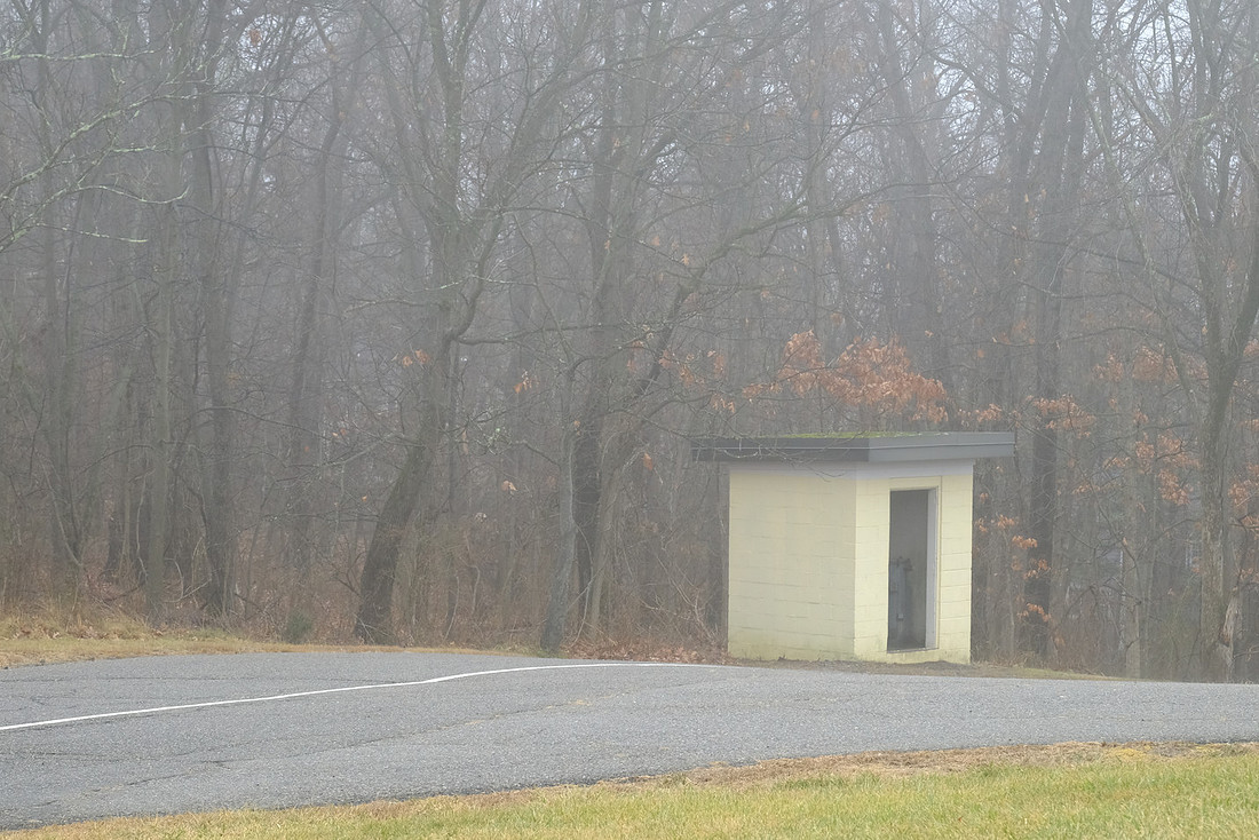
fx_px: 3883
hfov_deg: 18.4
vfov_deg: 12.3
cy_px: 420
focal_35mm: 111
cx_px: 630
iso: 1600
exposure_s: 1/150
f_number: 11
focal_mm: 74.1
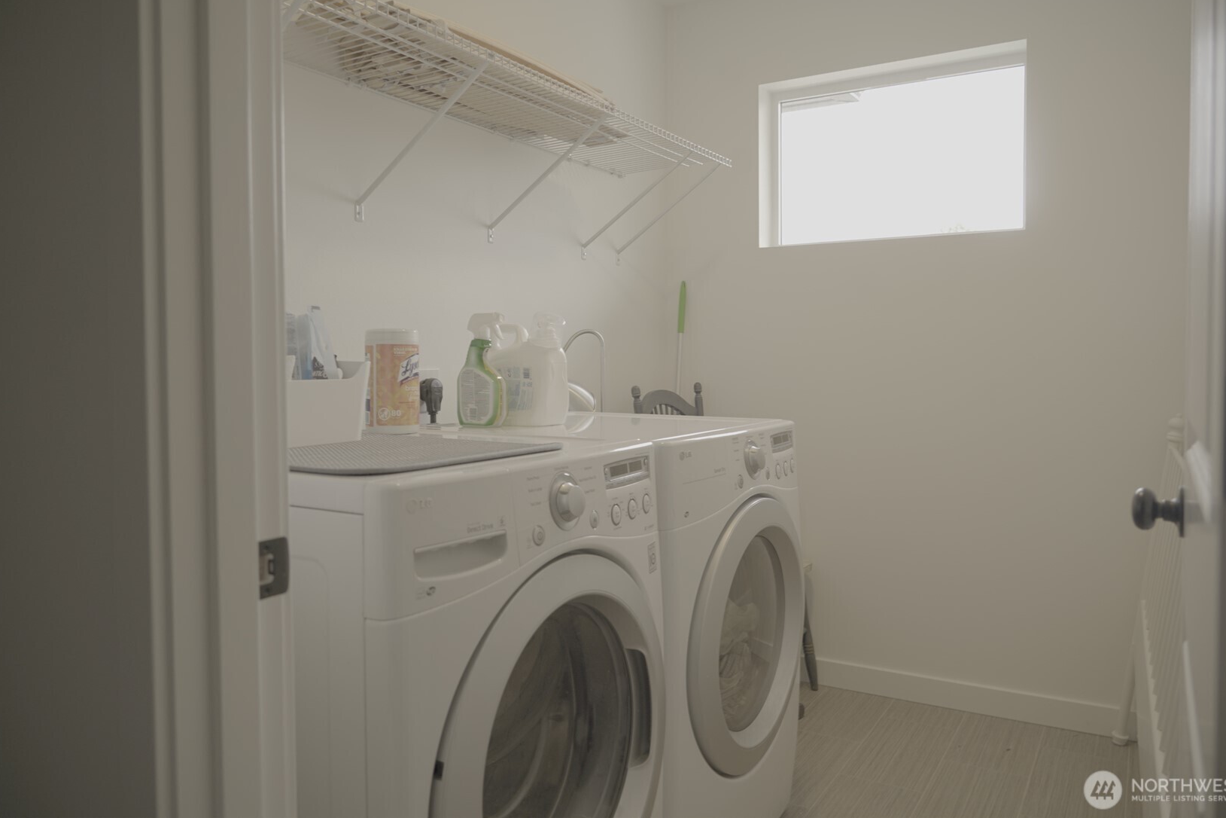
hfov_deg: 71.5
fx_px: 851
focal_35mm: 25
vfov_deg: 51.3
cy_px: 393
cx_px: 629
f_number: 4
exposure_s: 1/30
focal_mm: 24
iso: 800
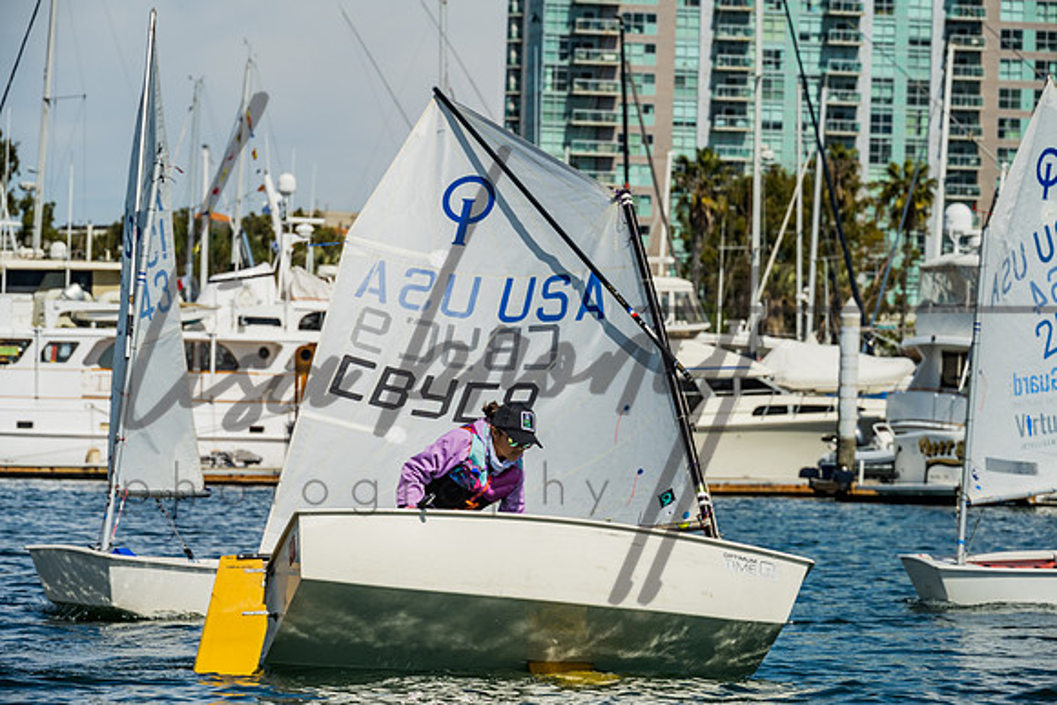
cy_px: 352
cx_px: 528
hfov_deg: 13.7
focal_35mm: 150
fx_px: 4405
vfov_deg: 9.2
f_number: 10
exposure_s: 1/320
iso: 250
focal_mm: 150
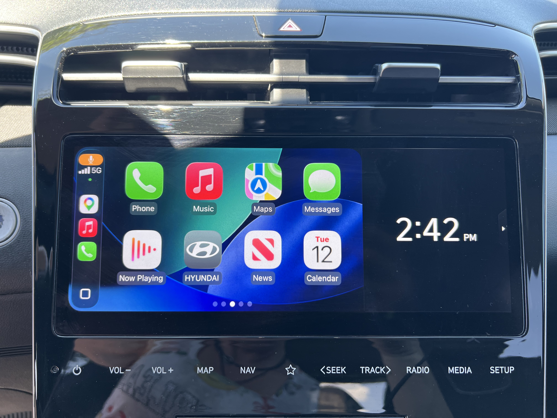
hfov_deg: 67.3
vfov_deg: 53.1
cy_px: 209
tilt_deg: -23.8
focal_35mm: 26
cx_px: 278
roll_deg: -1.7
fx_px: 418
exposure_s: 1/144
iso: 64
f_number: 1.5
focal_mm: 5.7
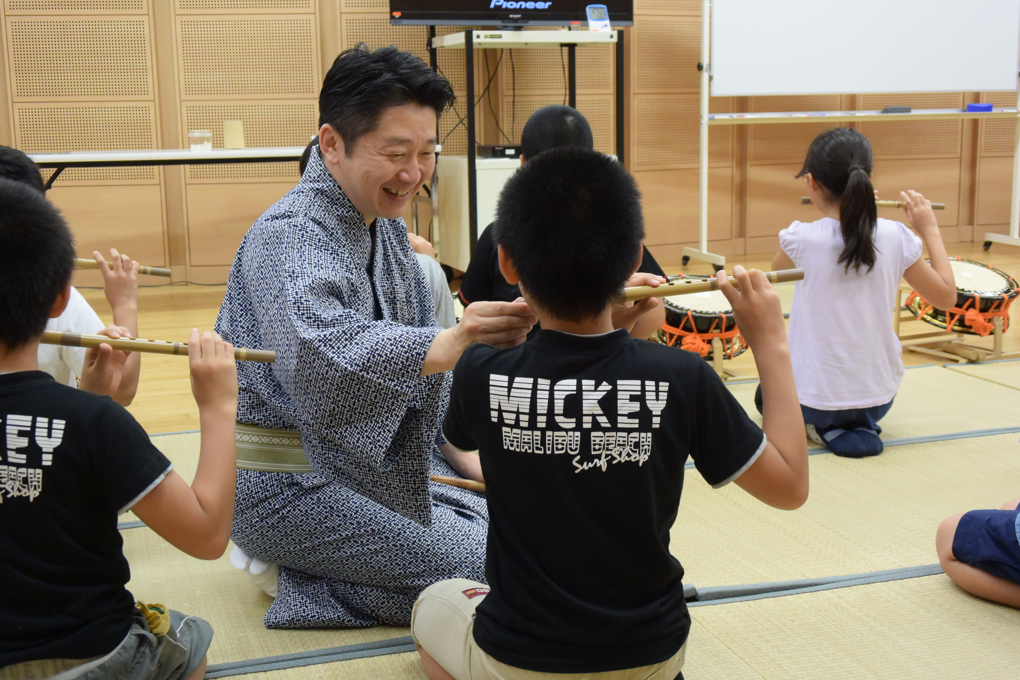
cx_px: 510
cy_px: 340
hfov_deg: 44.5
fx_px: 1247
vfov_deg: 30.5
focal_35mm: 44
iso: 1250
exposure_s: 1/60
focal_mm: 16.5
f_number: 4.5
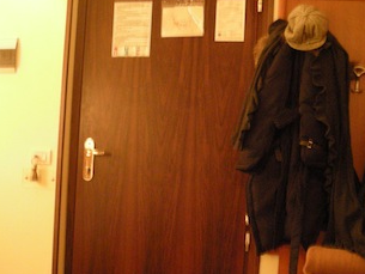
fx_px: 559
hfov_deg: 36.1
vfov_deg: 27.5
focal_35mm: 53
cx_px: 172
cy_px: 154
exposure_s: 1/4
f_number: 3.2
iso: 557
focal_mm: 6.3
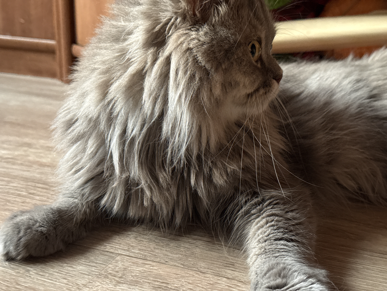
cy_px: 146
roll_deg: -1.8
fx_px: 537
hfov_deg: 39.7
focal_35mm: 48
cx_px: 194
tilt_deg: -18.4
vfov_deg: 30.3
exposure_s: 1/30
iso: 640
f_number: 1.78
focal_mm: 6.76
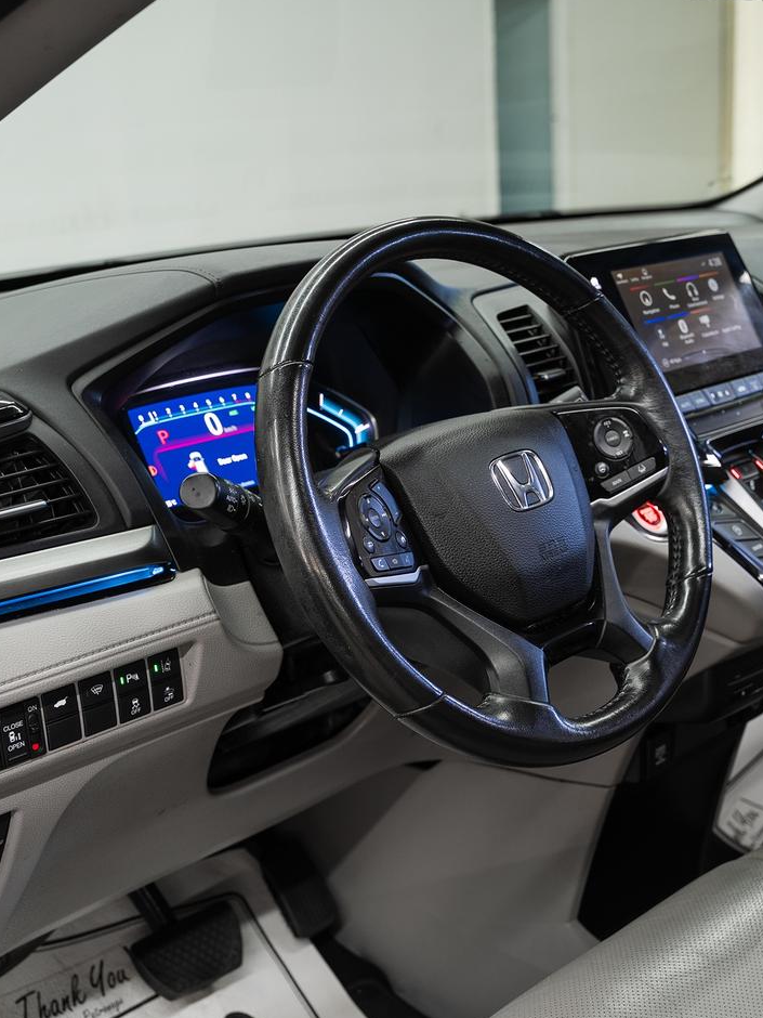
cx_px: 595
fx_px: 1528
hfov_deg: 27.5
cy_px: 513
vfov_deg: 36.8
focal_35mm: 52
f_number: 5.6
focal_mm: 35.3
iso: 100
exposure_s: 1/3
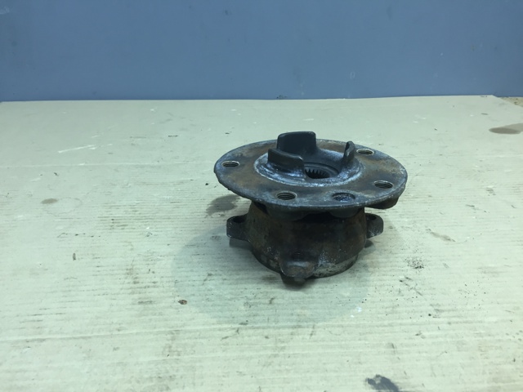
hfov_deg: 61.7
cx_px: 262
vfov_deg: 48.2
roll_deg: -1.2
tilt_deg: -24.5
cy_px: 196
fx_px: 438
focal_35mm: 29
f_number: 2.2
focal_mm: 4.15
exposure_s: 1/33
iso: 80
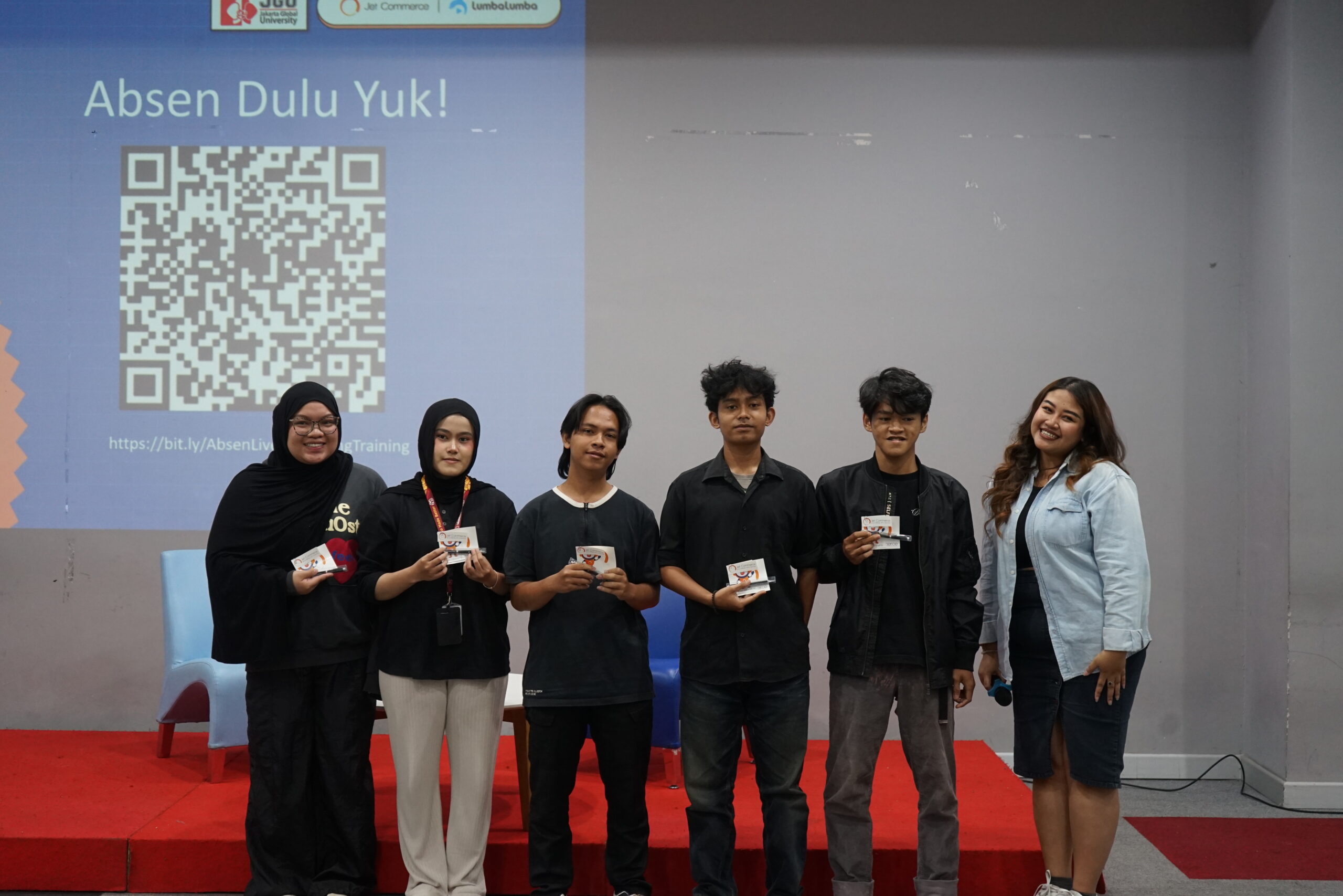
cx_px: 672
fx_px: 1791
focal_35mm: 48
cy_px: 448
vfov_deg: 28.1
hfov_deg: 41.1
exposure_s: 1/50
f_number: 4.5
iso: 1600
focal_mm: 48
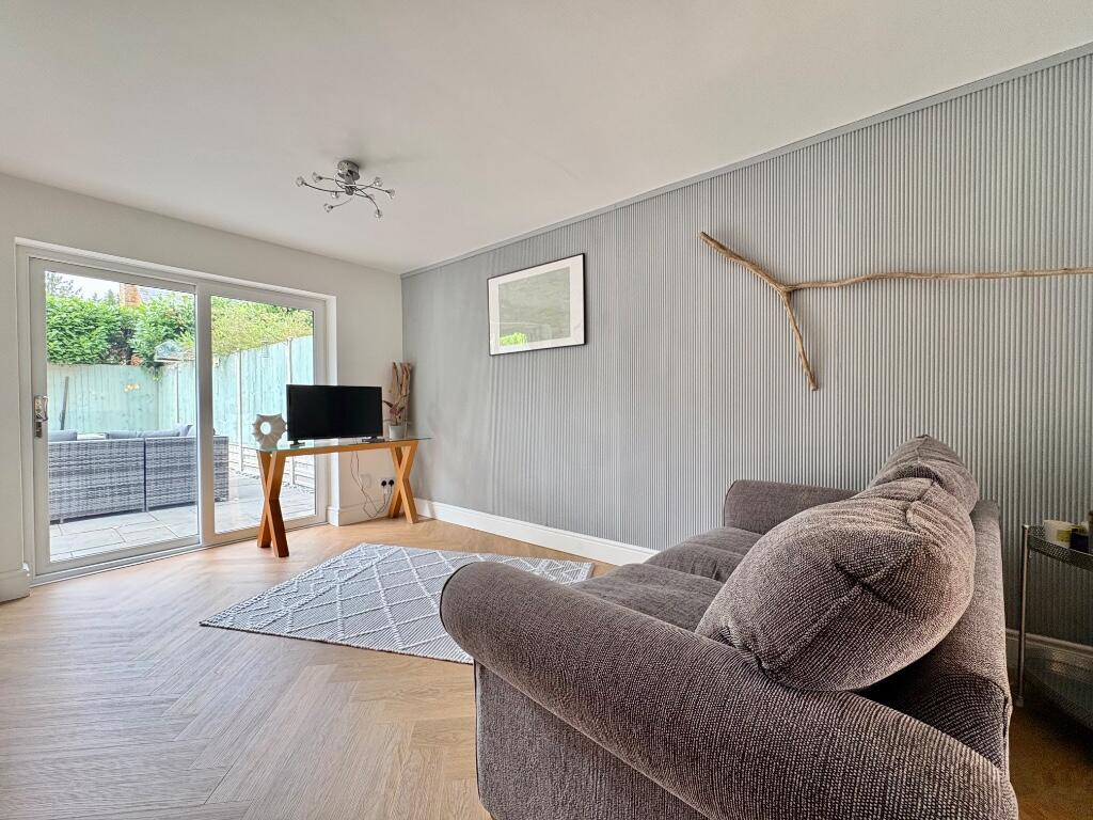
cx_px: 546
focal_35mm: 14
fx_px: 442
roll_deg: +0.3
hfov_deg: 102.1
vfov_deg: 85.7
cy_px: 410
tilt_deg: +0.0
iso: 320
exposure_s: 1/100
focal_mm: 2.22
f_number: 2.2
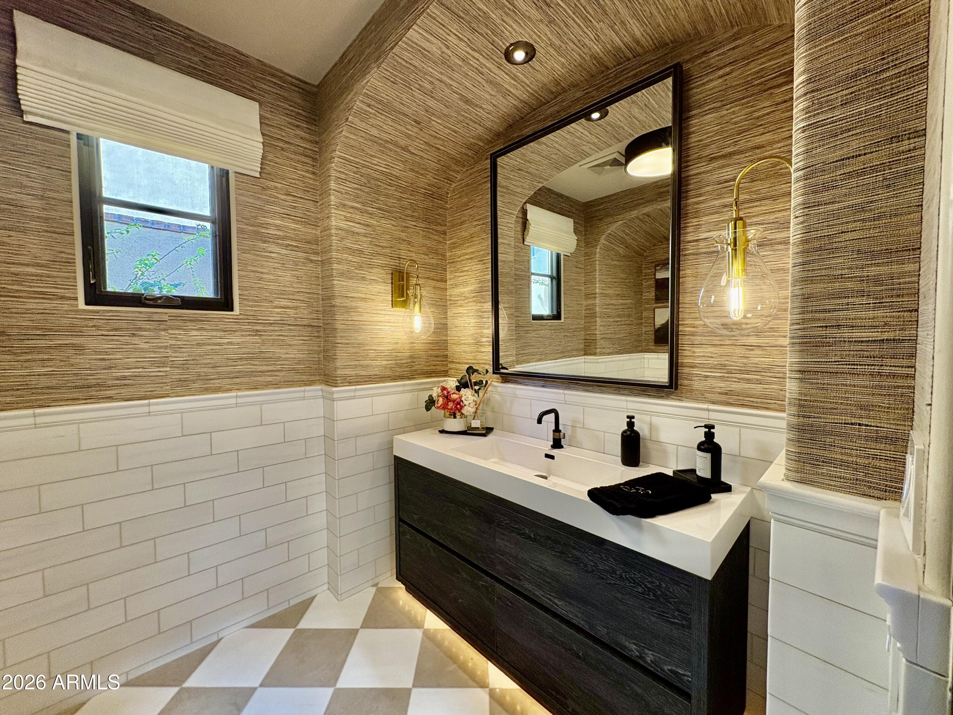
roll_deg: +0.5
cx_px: 476
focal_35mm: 14
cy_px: 358
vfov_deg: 85.7
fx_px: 385
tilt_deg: -2.8
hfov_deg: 102.1
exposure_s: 1/60
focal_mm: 2.22
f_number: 2.2
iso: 250
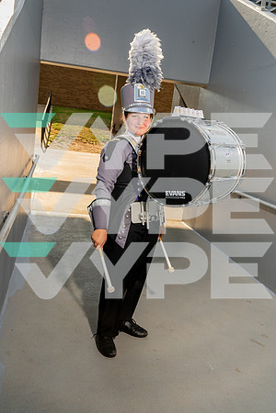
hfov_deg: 36.9
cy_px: 206
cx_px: 138
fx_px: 414
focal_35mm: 36
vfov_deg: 53.1
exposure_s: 1/250
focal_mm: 36
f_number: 8
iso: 100
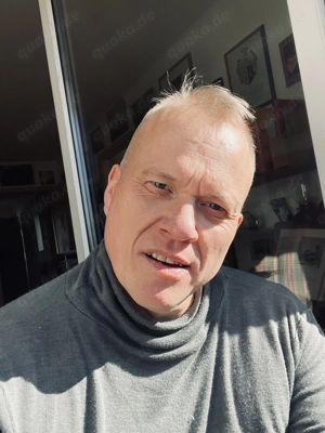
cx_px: 162
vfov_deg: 60.0
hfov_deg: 46.8
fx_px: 376
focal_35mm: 30
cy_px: 216
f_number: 2.2
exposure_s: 1/478
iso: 25
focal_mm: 2.71
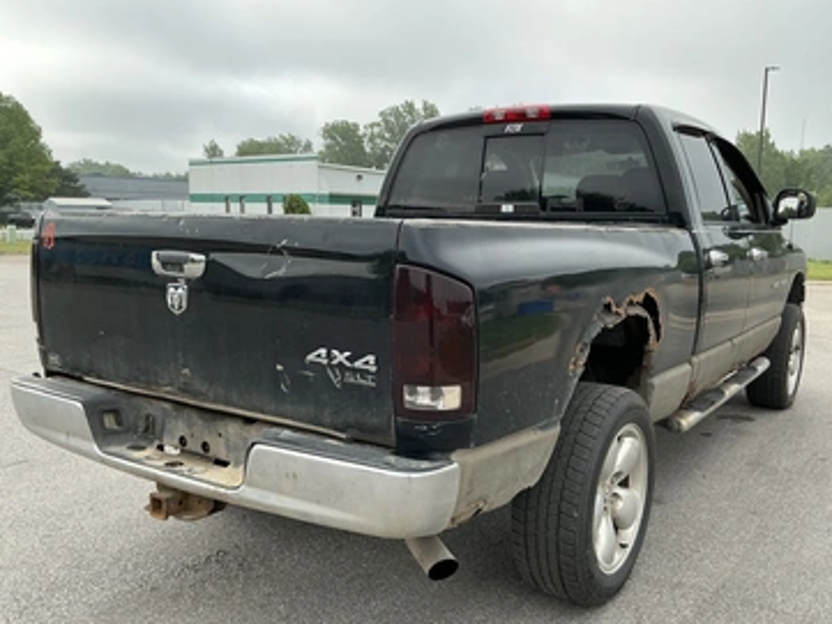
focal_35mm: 31
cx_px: 424
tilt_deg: -7.2
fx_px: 745
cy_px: 329
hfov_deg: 58.3
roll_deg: -0.8
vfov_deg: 45.4
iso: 25
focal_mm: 3
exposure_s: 1/642
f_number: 1.8
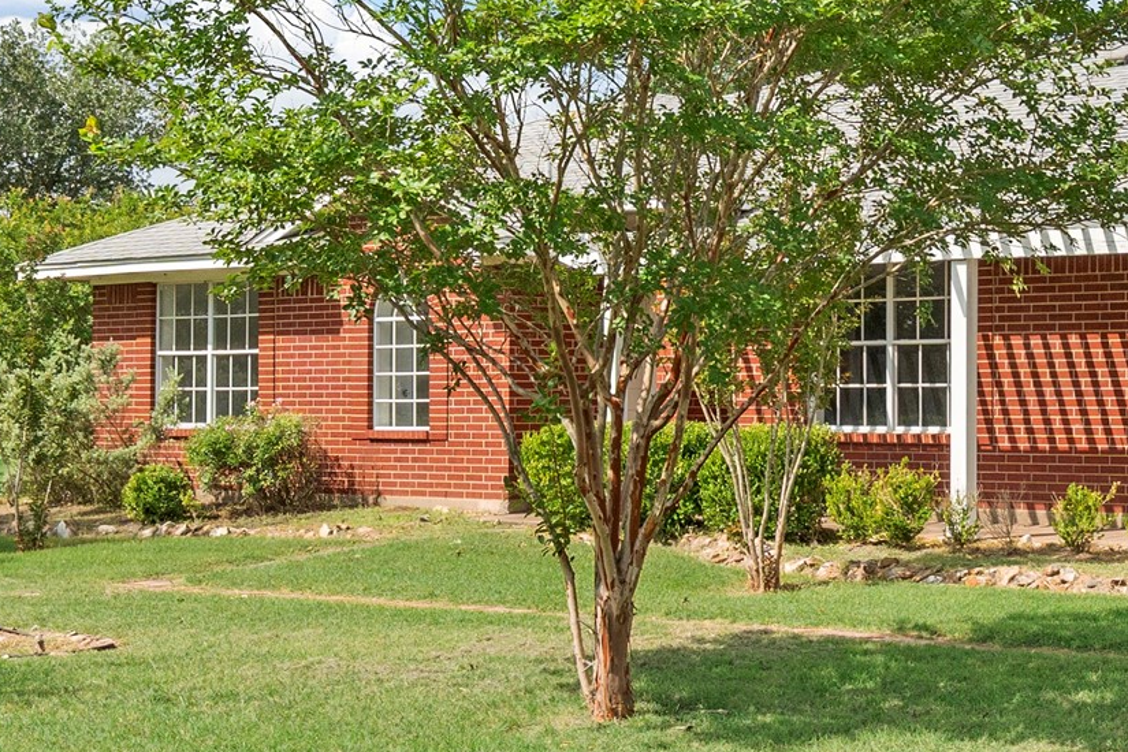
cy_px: 355
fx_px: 2475
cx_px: 1027
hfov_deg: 24.9
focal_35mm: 79
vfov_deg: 17.3
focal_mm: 20
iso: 320
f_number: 9
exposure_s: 1/500
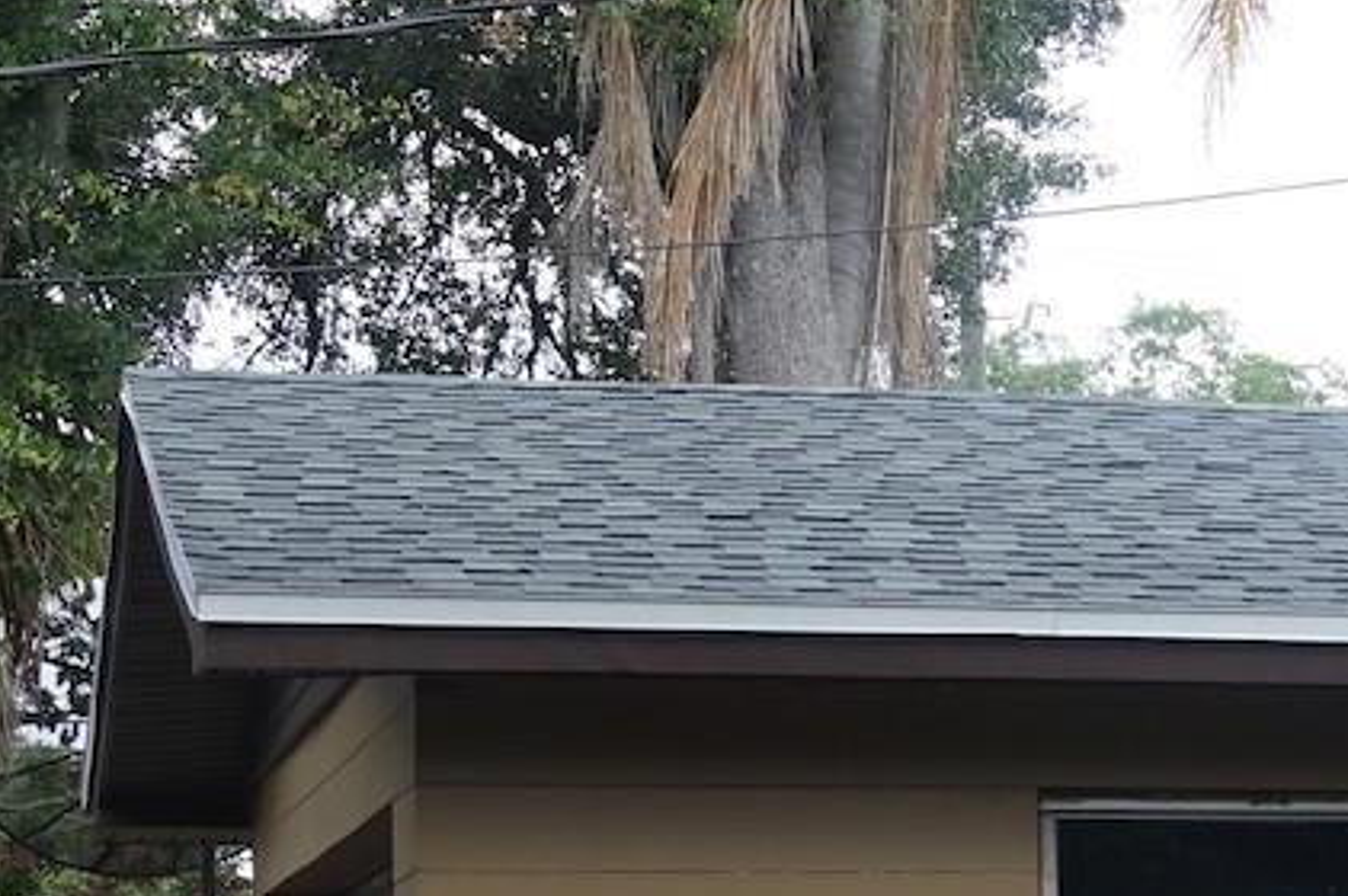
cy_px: 1006
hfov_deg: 12.5
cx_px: 2088
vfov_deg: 8.7
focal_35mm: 156
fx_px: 5837
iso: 125
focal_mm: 15.1
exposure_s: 1/160
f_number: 5.6
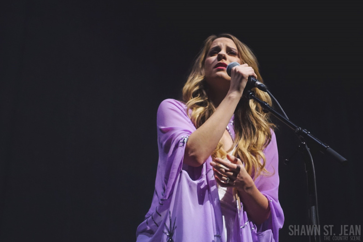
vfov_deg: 19.2
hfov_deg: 28.5
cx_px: 181
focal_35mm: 71
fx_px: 716
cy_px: 122
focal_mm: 25.7
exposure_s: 1/25
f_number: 2.8
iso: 1250
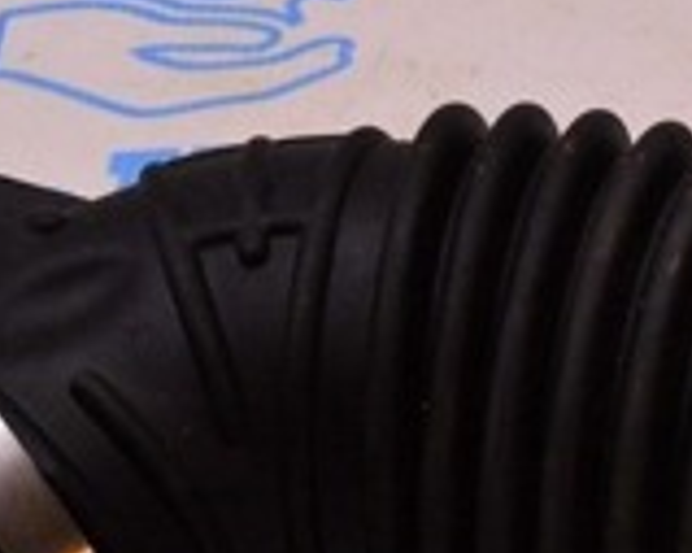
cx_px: 679
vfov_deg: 11.3
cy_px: 342
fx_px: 2784
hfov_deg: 14.0
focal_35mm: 136
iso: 1600
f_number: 8
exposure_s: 1/125
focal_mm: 24
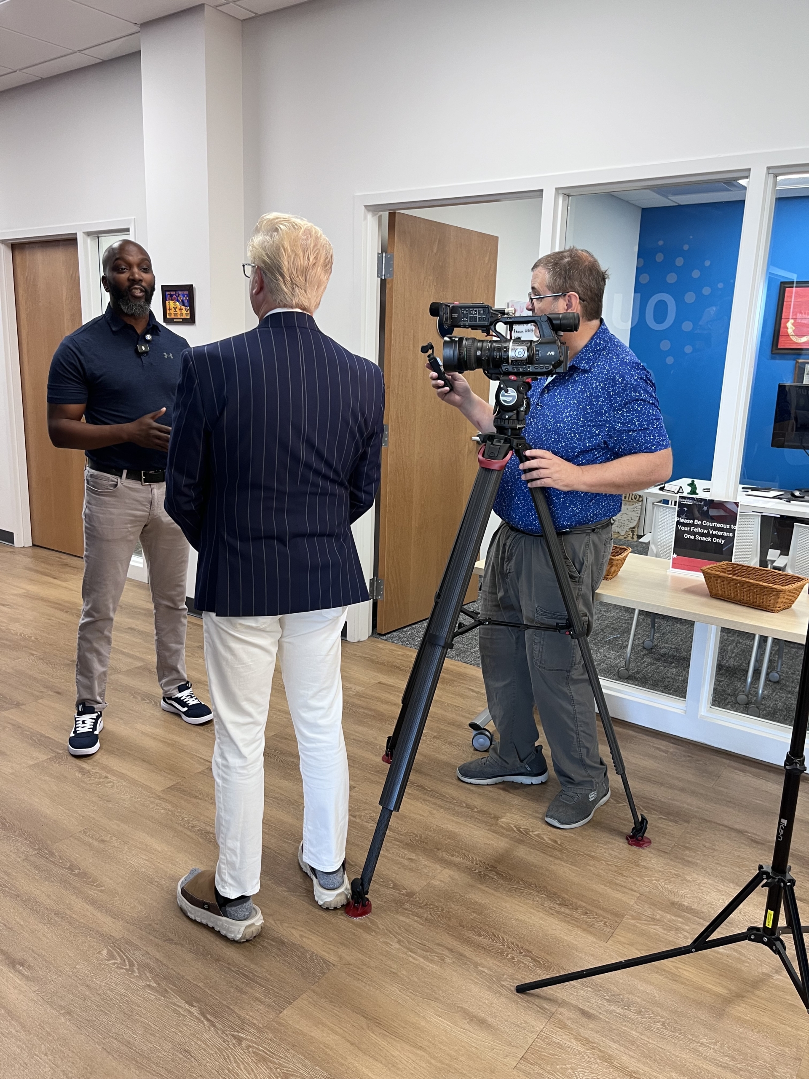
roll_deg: -1.2
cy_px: 540
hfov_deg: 53.1
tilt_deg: -12.4
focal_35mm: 26
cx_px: 404
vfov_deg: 67.3
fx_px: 810
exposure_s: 1/60
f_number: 1.6
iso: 100
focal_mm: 5.1
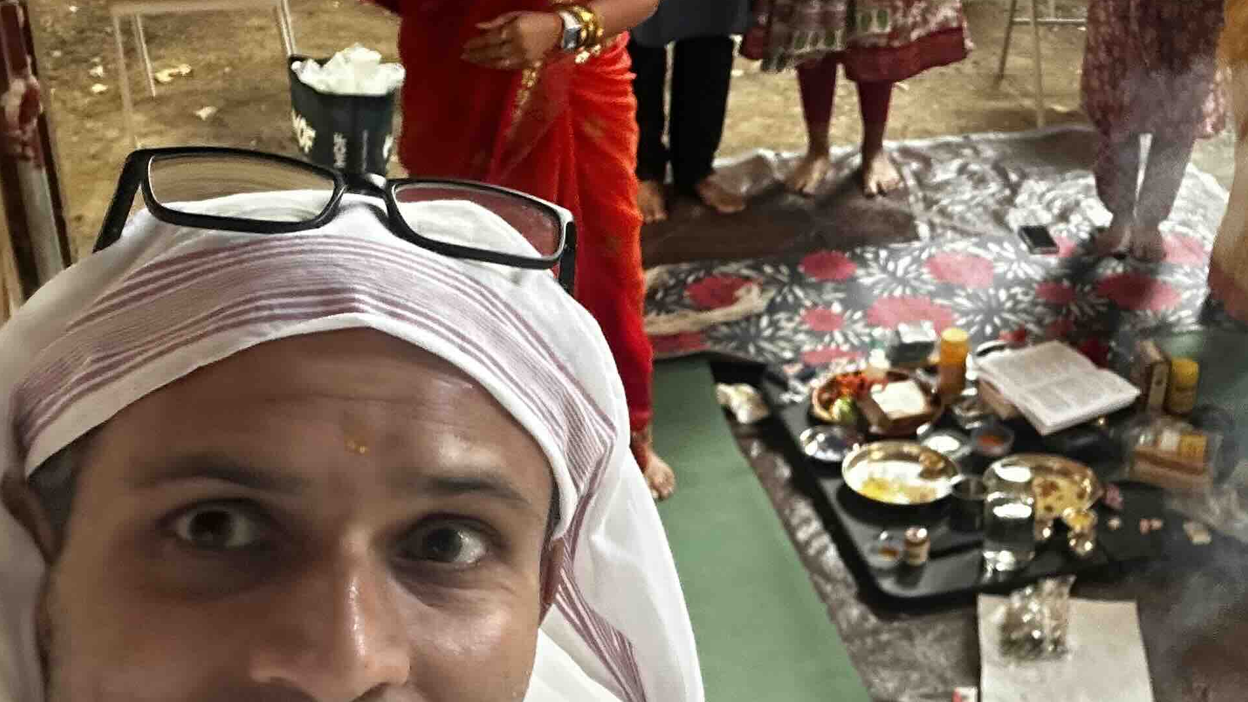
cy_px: 305
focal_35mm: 53
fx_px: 1754
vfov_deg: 22.6
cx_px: 1025
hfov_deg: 37.6
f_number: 1.9
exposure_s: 1/60
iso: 160
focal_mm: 2.69
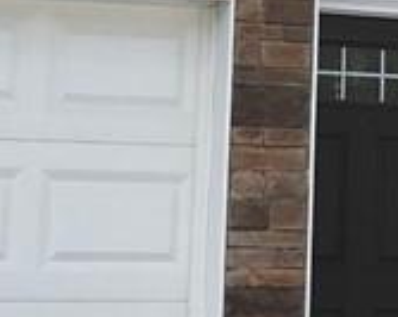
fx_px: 1975
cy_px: -60
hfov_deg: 11.5
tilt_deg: +7.6
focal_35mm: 168
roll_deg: -2.3
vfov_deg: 9.1
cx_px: 322
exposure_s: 1/1330
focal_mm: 3.99
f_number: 1.8
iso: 20
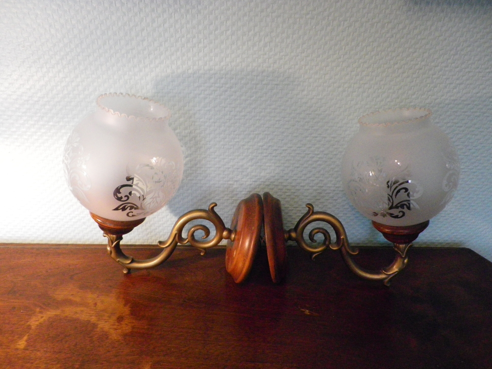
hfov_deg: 63.4
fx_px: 398
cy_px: 184
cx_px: 246
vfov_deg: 49.7
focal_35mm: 28
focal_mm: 4.9
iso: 640
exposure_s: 1/60
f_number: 2.6
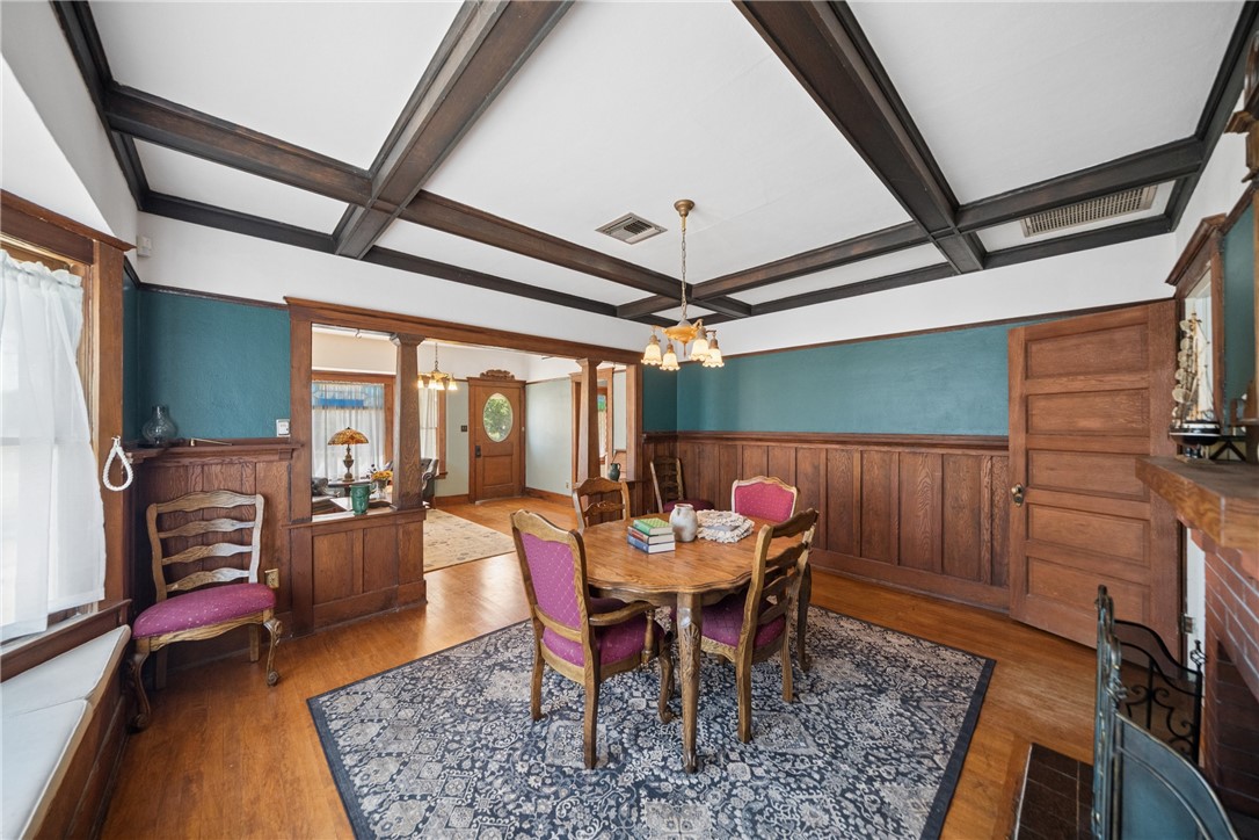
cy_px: 420
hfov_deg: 112.6
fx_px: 420
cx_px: 630
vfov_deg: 90.0
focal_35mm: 12
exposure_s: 1/125
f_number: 5
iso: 3200
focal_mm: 12
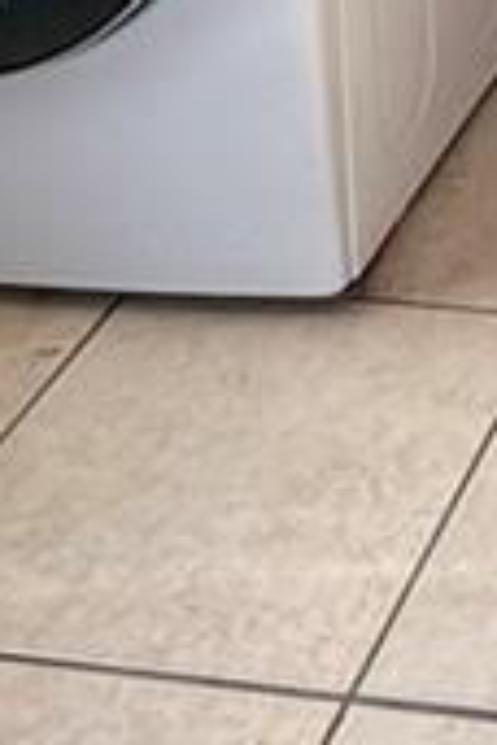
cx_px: 1038
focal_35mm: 102
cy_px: -789
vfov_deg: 15.5
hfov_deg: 11.8
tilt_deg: -7.4
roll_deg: -0.3
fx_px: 2112
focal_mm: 2.22
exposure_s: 1/99
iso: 100
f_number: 2.2
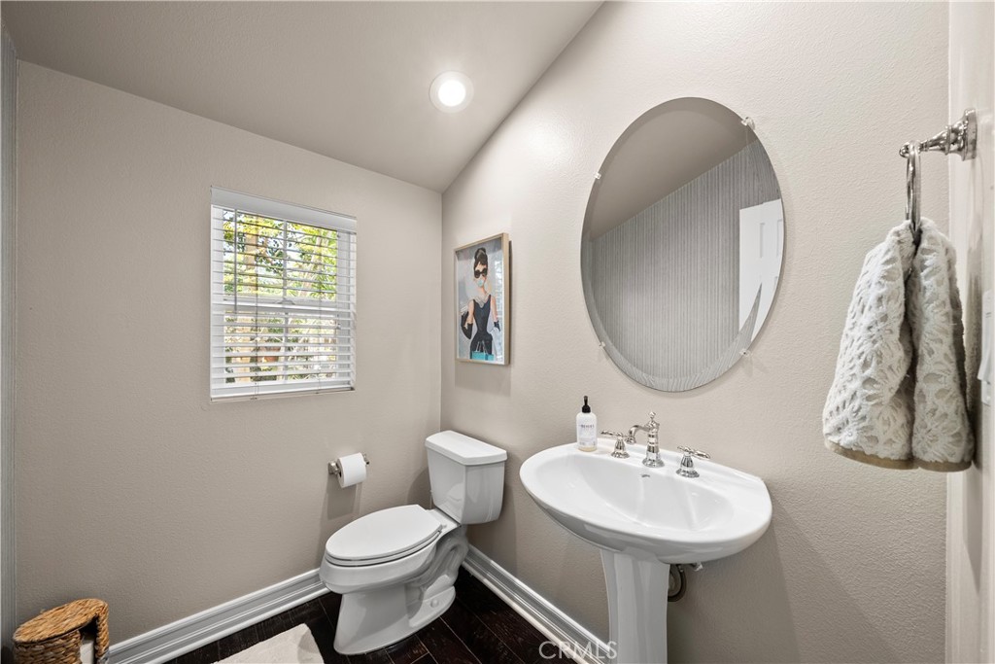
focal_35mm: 12
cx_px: 498
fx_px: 332
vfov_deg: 90.0
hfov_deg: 112.6
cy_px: 332
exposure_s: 1/2
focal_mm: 12
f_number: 8
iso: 100
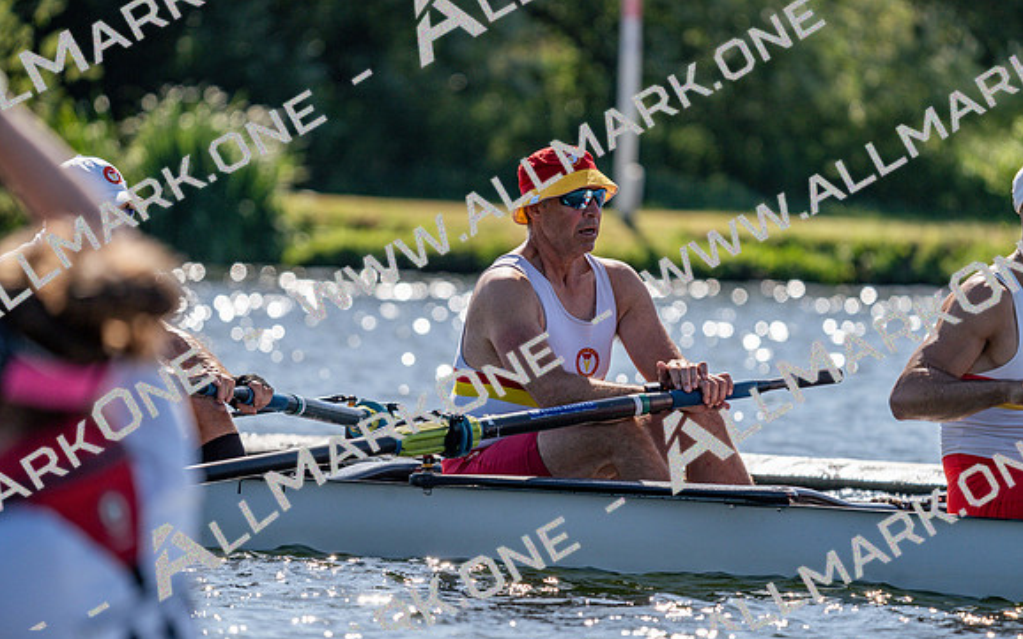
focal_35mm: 352
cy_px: 327
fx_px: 9812
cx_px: 512
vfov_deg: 3.7
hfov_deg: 6.0
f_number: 6.3
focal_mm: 344
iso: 320
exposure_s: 1/2000
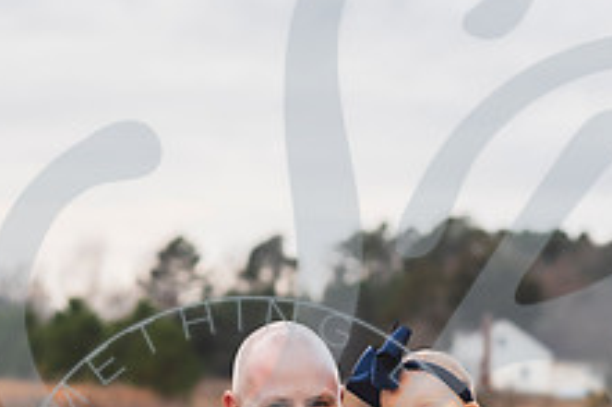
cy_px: 343
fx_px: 2939
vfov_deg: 7.9
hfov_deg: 11.9
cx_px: 377
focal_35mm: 173
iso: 500
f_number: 4
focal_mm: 85
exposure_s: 1/400
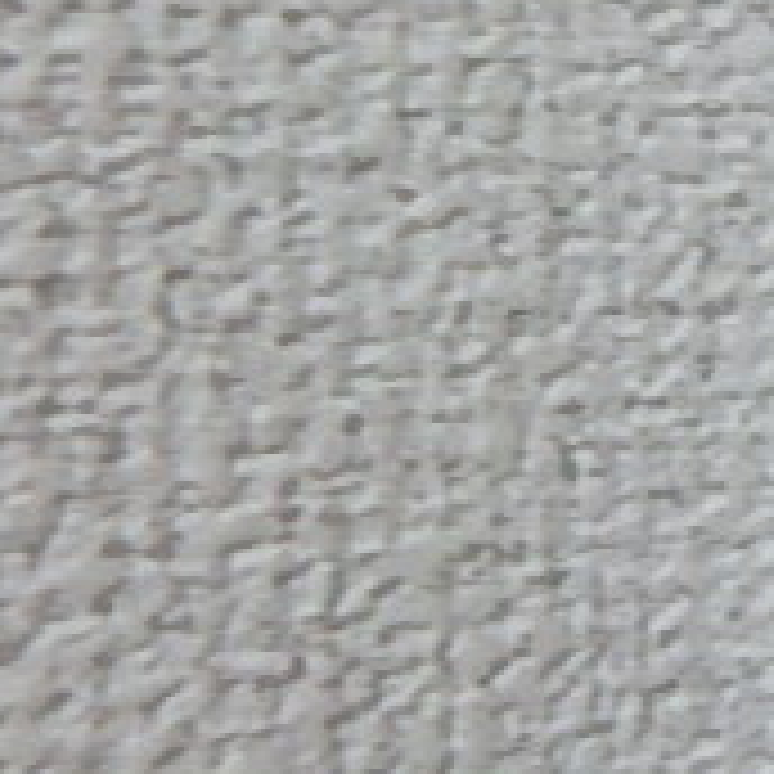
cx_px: 1332
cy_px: 122
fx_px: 1745
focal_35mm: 69
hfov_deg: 19.6
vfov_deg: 24.5
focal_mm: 3.7
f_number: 3.5
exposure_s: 1/30
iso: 200
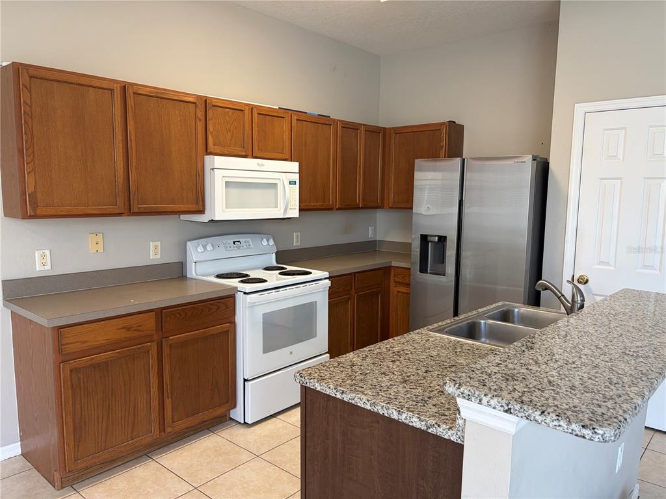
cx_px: 333
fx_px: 500
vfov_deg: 53.1
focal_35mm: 26
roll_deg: -0.5
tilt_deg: -6.4
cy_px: 250
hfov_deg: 67.3
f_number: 1.6
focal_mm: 5.96
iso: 100
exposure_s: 1/60
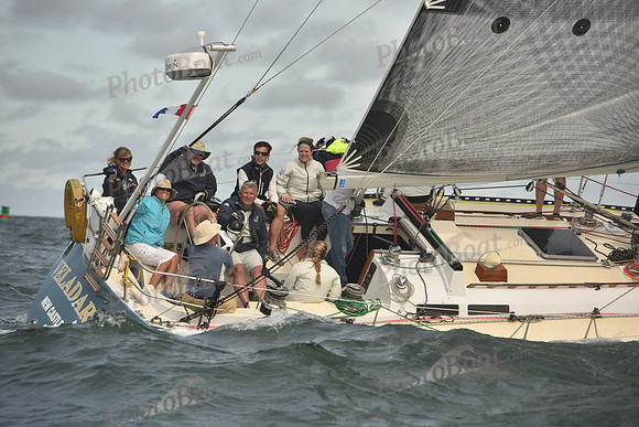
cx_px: 320
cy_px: 214
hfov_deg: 11.4
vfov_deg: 7.6
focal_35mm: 180
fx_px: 3196
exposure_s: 1/1000
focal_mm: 180
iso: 320
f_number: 5.6
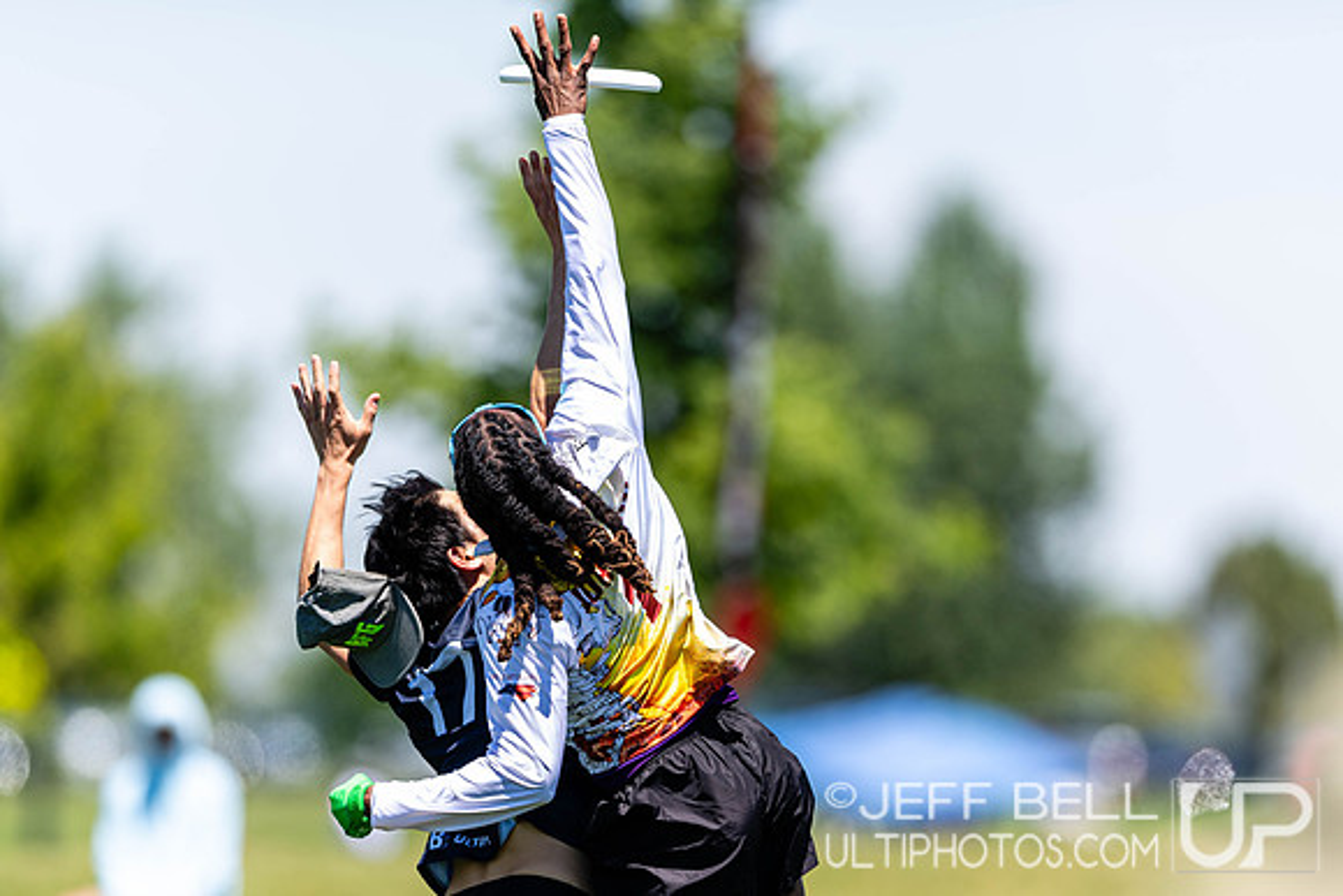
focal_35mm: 539
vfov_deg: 2.6
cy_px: 604
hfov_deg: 3.8
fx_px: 20114
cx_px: 672
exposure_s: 1/1250
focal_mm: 400
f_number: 2.8
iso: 100
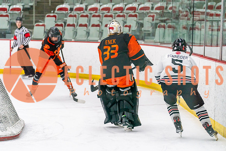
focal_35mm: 131
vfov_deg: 10.5
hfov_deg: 15.6
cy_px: 75
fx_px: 823
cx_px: 104
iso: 3200
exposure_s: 1/1250
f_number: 2.8
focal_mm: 108
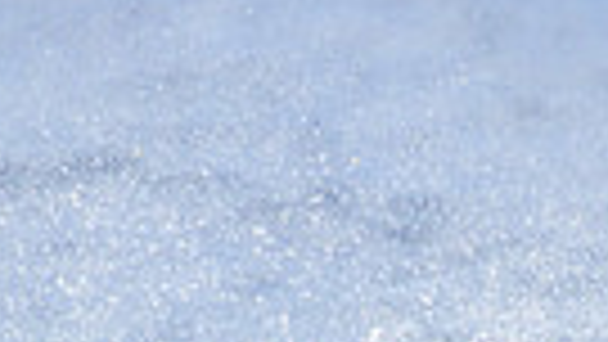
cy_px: 848
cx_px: 477
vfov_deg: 0.3
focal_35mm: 3613
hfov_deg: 0.6
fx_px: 58259
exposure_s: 1/2000
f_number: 11
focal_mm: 800
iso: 800
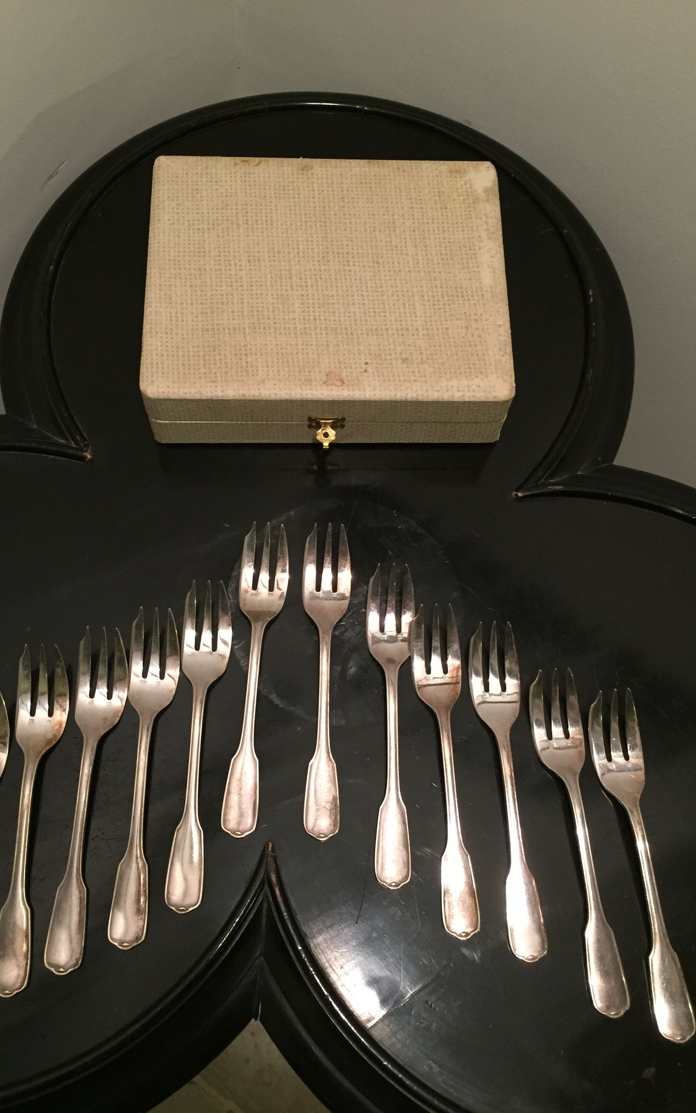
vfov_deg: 61.2
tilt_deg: -68.8
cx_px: 326
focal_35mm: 31
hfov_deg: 40.6
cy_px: 555
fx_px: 941
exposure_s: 1/33
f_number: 2.2
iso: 320
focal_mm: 4.15
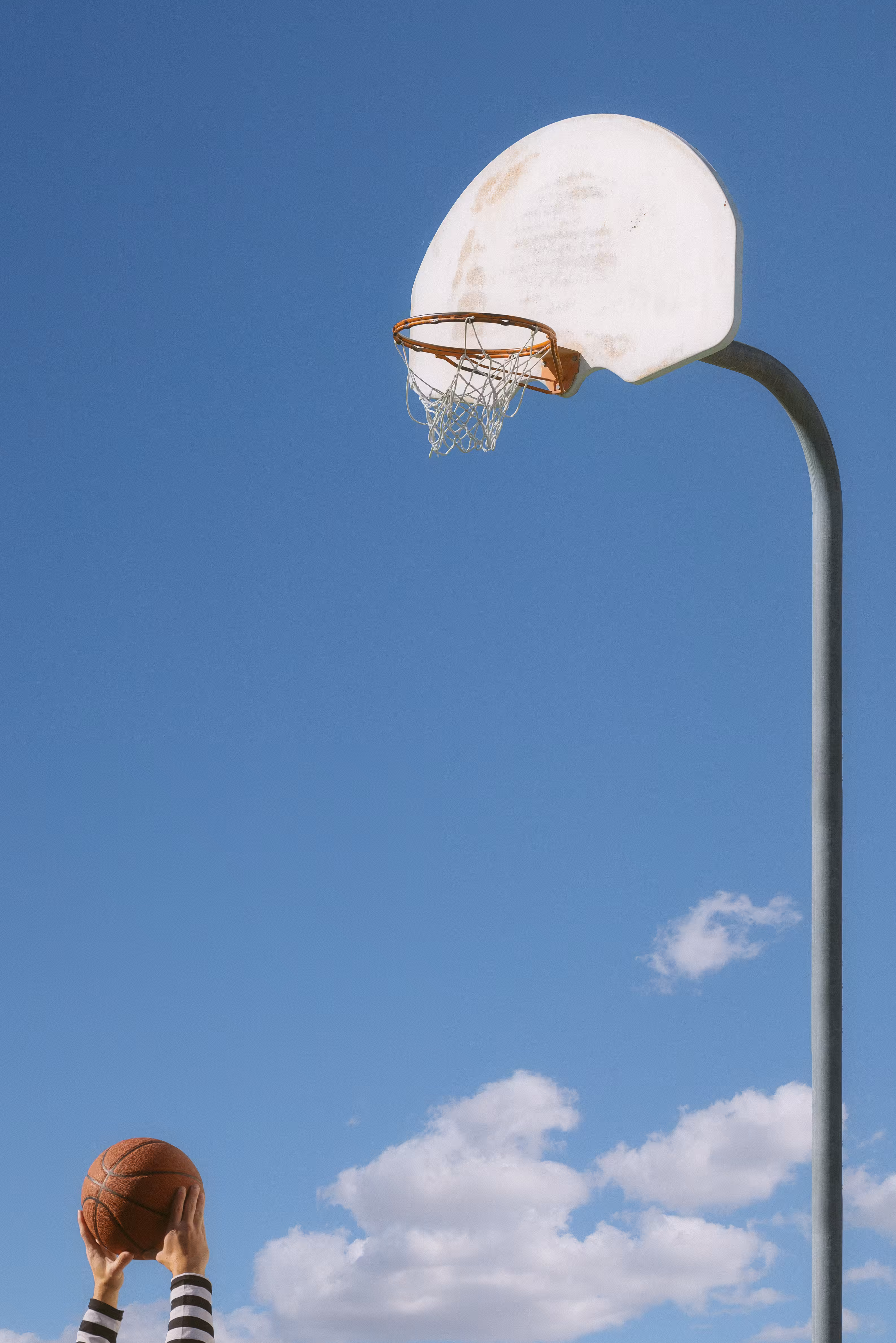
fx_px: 1455
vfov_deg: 49.5
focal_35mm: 39
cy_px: 715
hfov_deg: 34.2
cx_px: 423
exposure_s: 1/5000
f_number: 2.8
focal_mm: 24
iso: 100
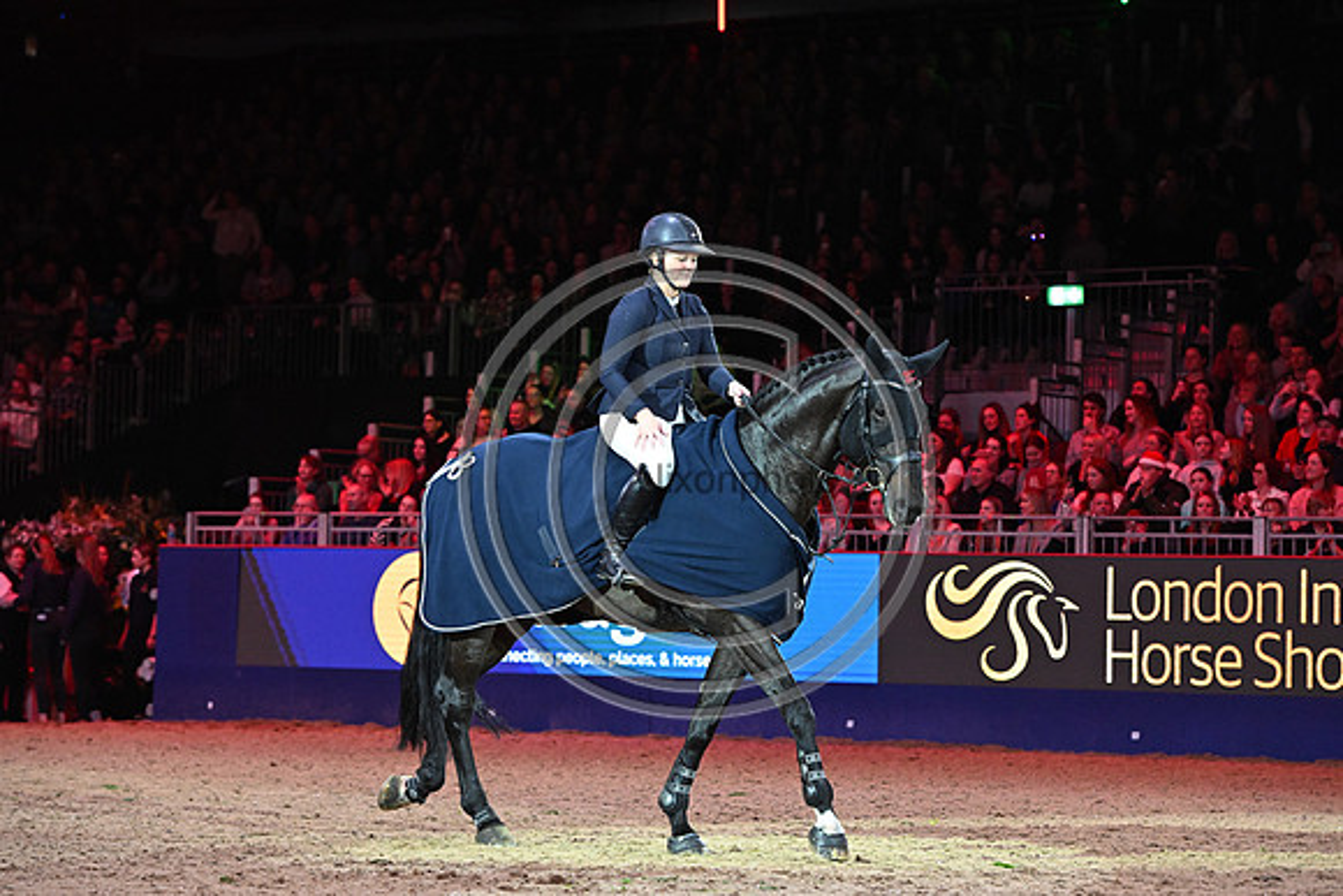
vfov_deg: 10.2
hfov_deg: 15.2
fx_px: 5037
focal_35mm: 135
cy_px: 448
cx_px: 672
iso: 6400
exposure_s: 1/800
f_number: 5
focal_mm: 135
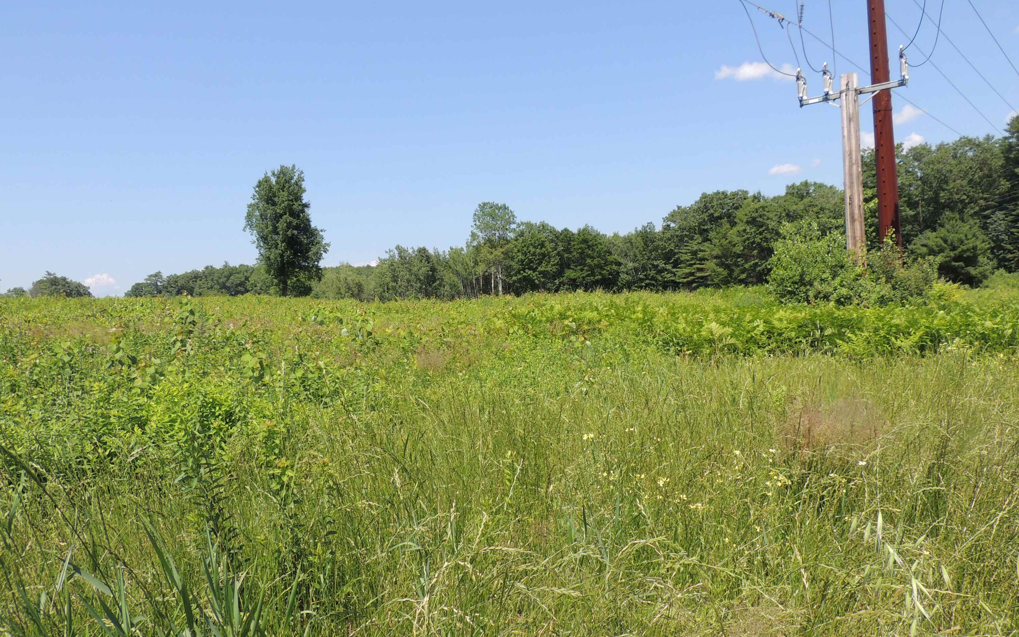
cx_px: 511
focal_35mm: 26
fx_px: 722
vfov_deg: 47.6
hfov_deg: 70.4
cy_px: 316
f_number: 3.7
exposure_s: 1/640
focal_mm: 4.3
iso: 100
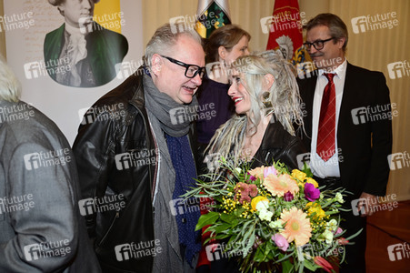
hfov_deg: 55.8
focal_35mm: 34
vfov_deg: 38.8
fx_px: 387
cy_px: 136
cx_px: 205
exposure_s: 1/200
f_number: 2.8
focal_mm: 34
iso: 800
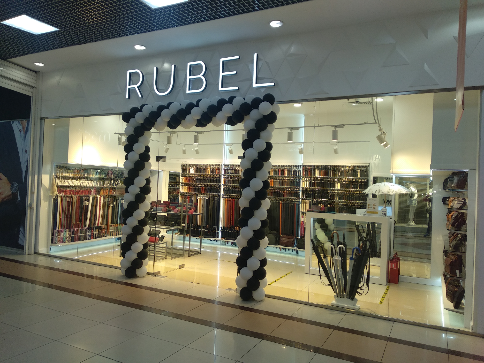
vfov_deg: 53.1
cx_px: 242
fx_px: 364
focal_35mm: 26
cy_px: 182
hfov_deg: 67.3
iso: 200
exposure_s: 1/50
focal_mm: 3.81
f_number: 2.2
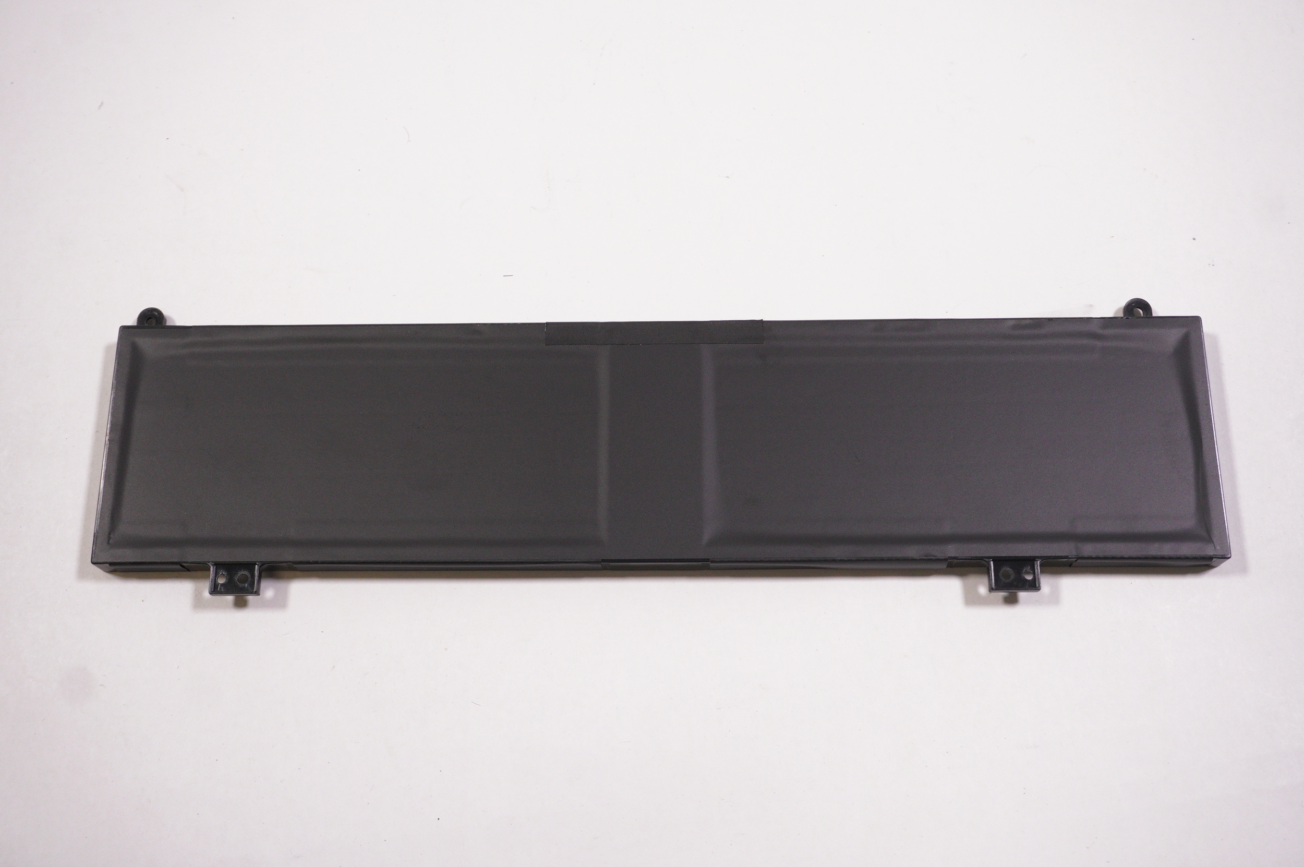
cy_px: 434
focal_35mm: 38
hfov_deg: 51.3
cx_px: 652
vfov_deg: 35.4
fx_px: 1357
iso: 1600
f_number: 5.6
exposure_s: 1/400
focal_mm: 25
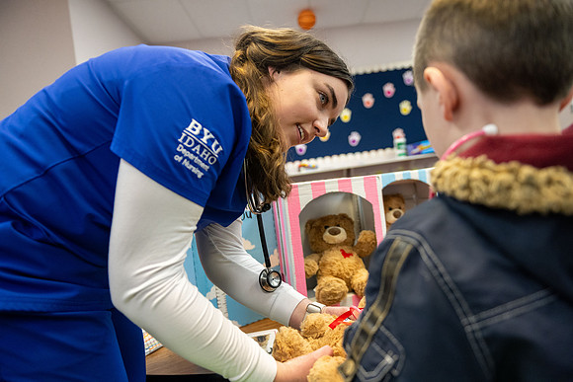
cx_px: 286
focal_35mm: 24
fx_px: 382
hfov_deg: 73.7
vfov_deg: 53.2
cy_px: 191
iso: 2000
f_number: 2.8
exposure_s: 1/320
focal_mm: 24
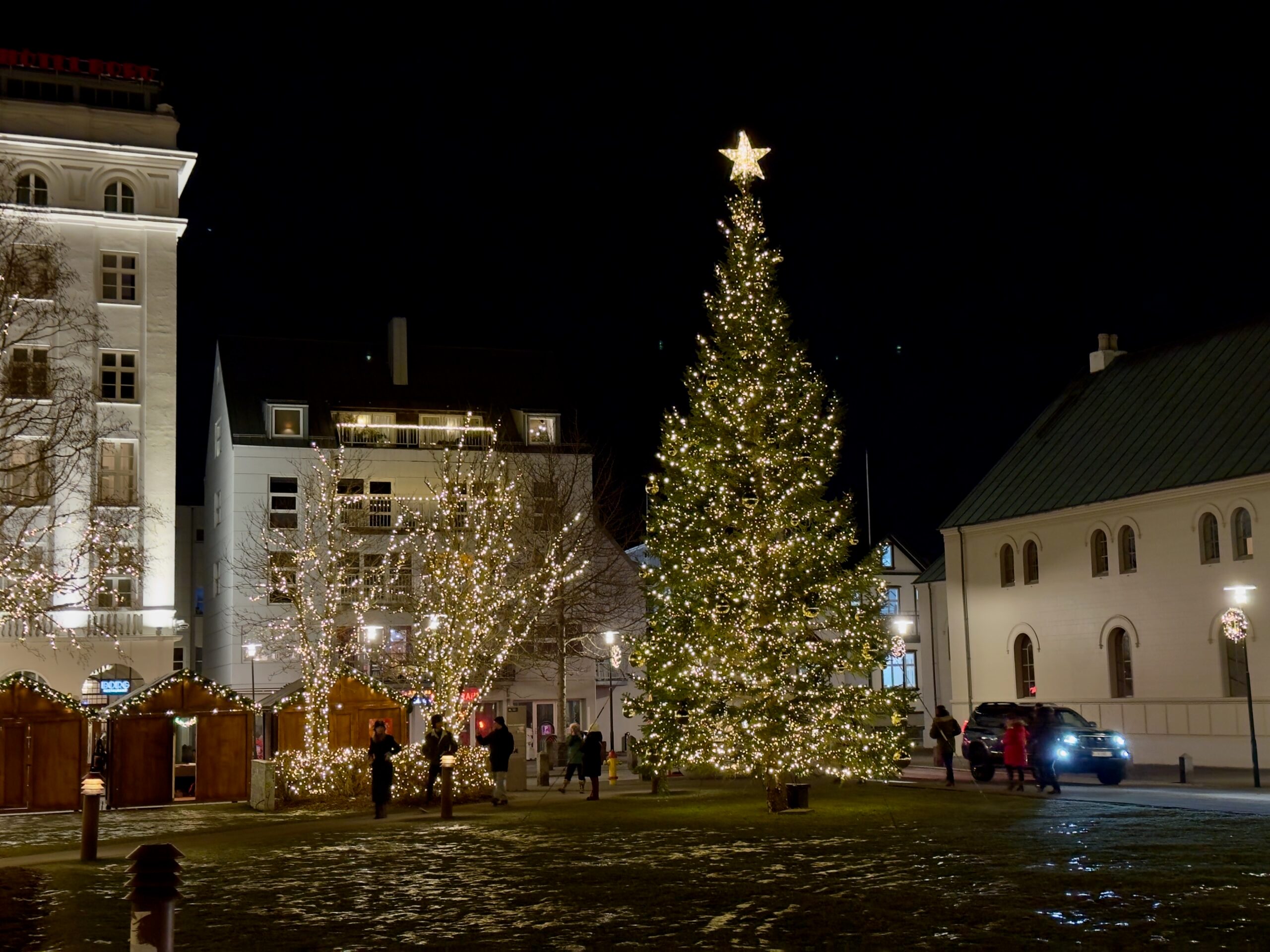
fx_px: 1761
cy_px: 476
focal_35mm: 48
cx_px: 635
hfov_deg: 39.7
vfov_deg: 30.3
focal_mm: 6.76
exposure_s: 1/25
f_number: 1.78
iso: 640
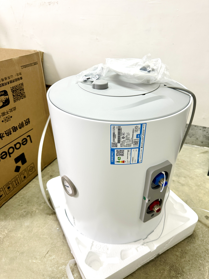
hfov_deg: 56.8
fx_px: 193
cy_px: 140
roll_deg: -0.6
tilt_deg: -34.4
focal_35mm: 24
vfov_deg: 71.6
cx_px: 104
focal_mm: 6.86
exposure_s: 1/50
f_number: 1.78
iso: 160
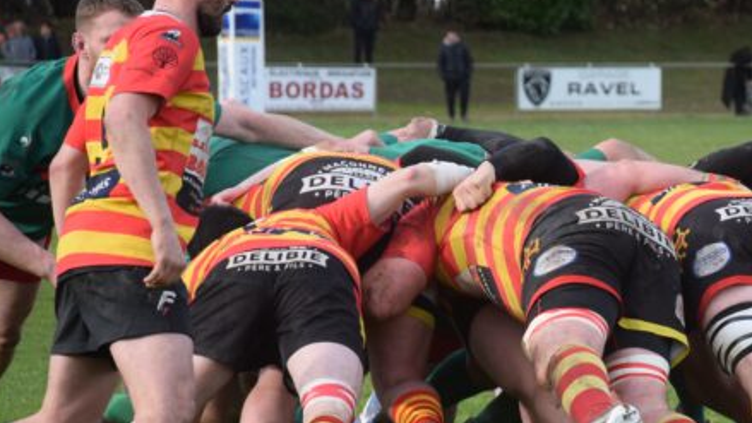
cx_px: 644
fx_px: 5761
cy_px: 344
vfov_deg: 4.2
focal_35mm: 289
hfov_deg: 7.5
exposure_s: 1/800
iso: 800
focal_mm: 105
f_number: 5.6
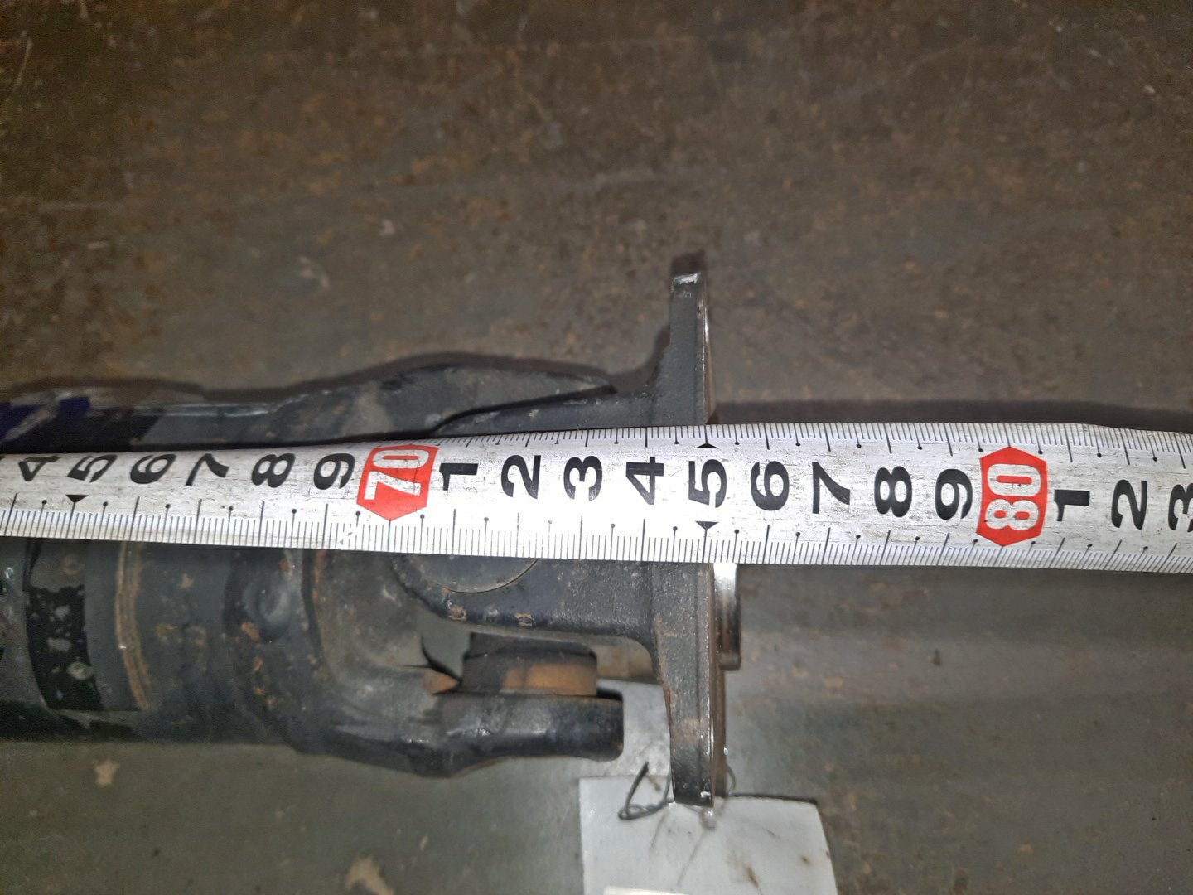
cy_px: 448
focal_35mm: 25
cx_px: 596
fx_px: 862
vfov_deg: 54.9
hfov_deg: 69.4
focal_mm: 4.6
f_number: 2
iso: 237
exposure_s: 1/50
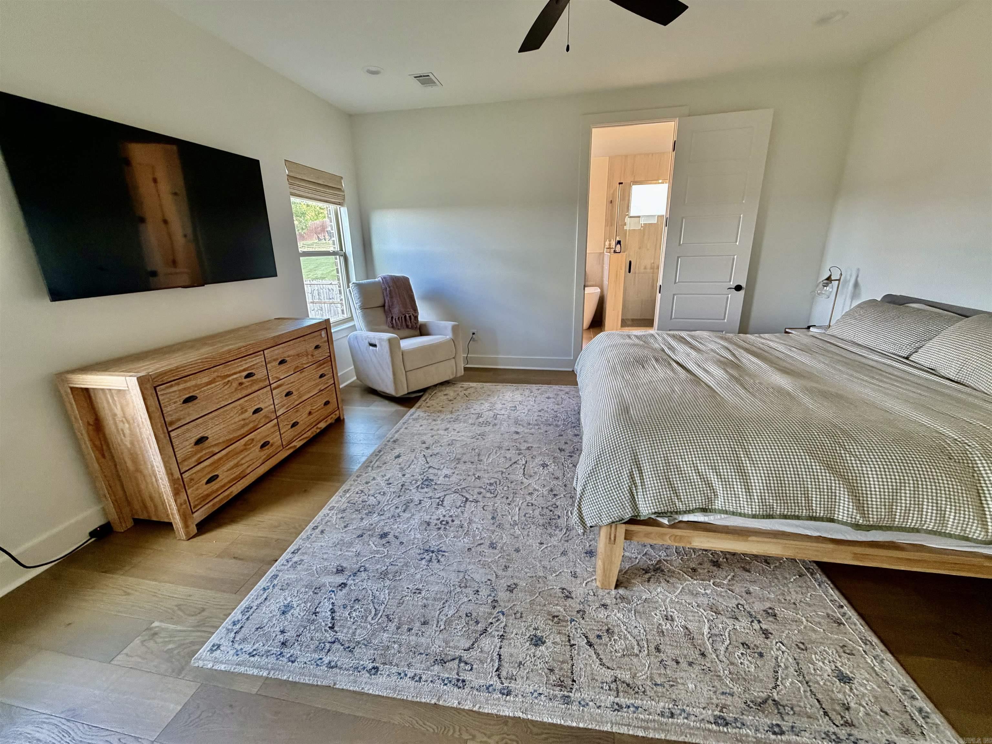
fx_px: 401
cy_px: 372
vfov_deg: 85.7
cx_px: 496
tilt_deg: -17.7
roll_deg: +0.8
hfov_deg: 102.1
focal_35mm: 14
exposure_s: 1/60
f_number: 2.2
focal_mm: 2.22
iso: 250
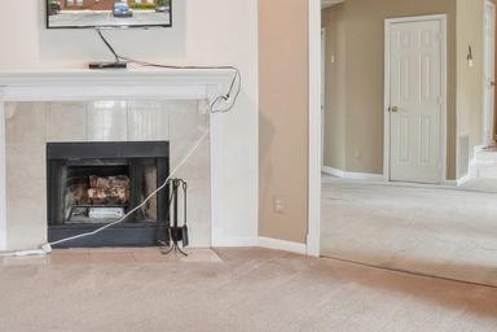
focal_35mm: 40
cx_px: 62
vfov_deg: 33.1
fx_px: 552
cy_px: 111
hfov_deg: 44.6
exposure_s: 1/2.5
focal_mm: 10
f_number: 7.1
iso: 100
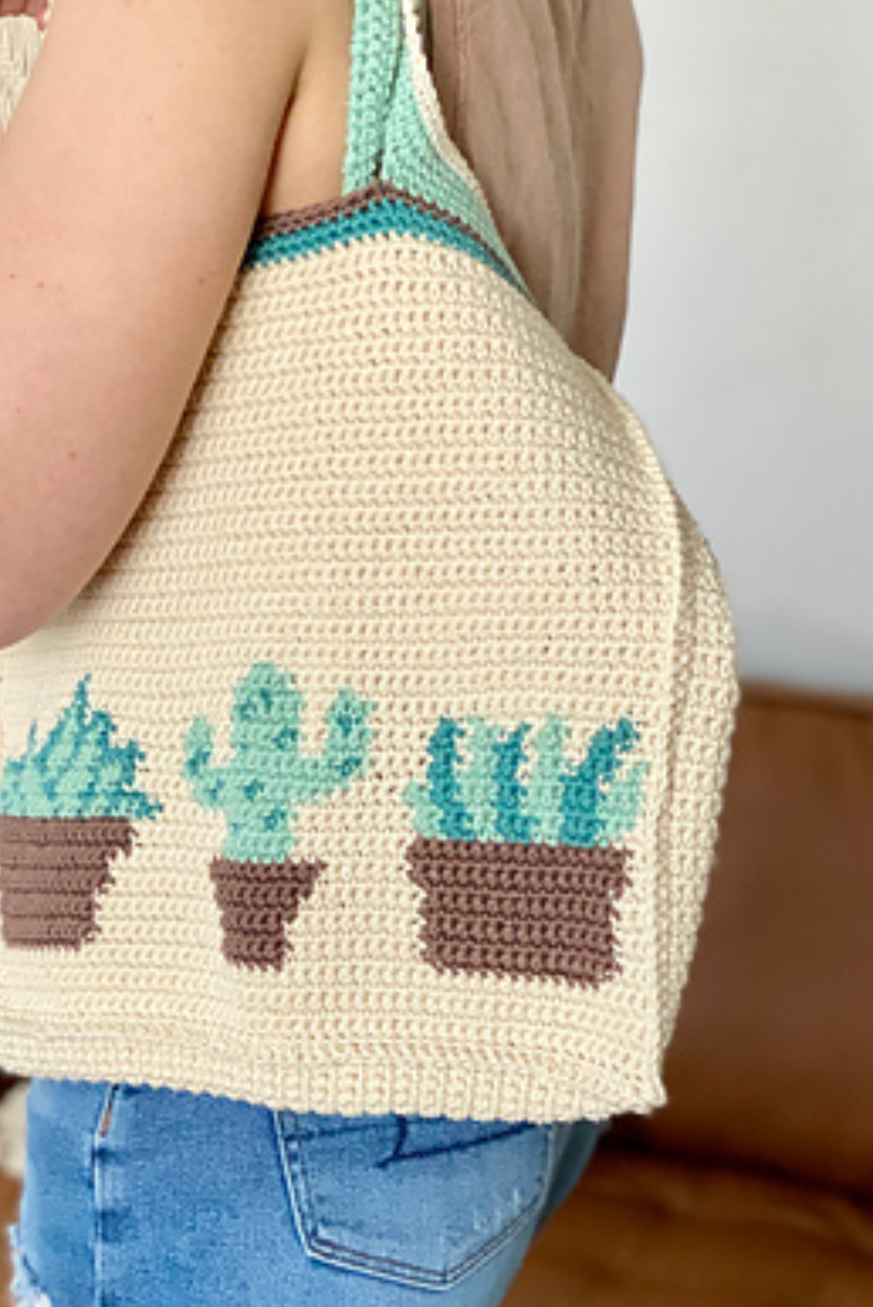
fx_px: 2541
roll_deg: -0.4
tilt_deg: -14.6
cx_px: 303
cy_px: 819
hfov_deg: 19.4
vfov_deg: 28.7
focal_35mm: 70
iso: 160
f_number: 2
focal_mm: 6
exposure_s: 1/122
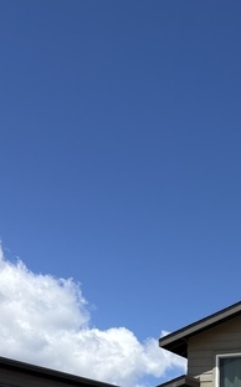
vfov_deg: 26.1
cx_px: 293
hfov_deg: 17.4
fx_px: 747
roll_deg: -1.2
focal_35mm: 71
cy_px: 453
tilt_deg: +3.3
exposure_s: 1/4608
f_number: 1.6
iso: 50
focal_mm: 5.96
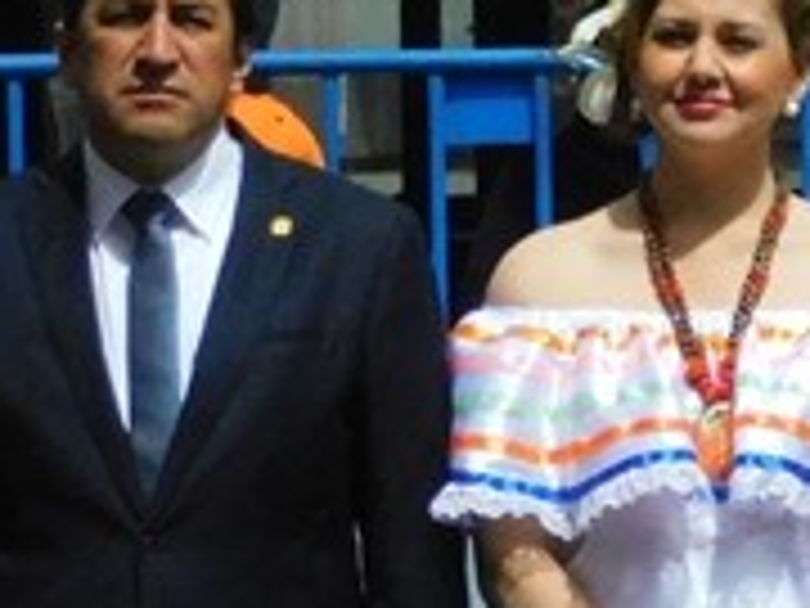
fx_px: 27658
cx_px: 824
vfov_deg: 1.3
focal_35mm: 1182
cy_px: 671
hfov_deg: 1.7
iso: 800
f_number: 11.4
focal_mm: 47.2
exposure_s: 1/800
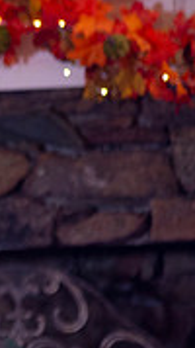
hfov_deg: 1.8
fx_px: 6284
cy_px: 247
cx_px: -267
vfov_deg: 3.2
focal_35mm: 683
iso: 1600
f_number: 2.8
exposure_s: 1/200
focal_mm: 200
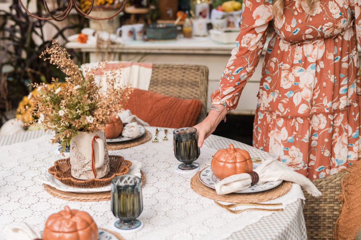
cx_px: 180
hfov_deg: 34.5
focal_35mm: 58
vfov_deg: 23.4
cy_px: 120
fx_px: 582
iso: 500
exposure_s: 1/200
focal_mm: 58
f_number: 2.8
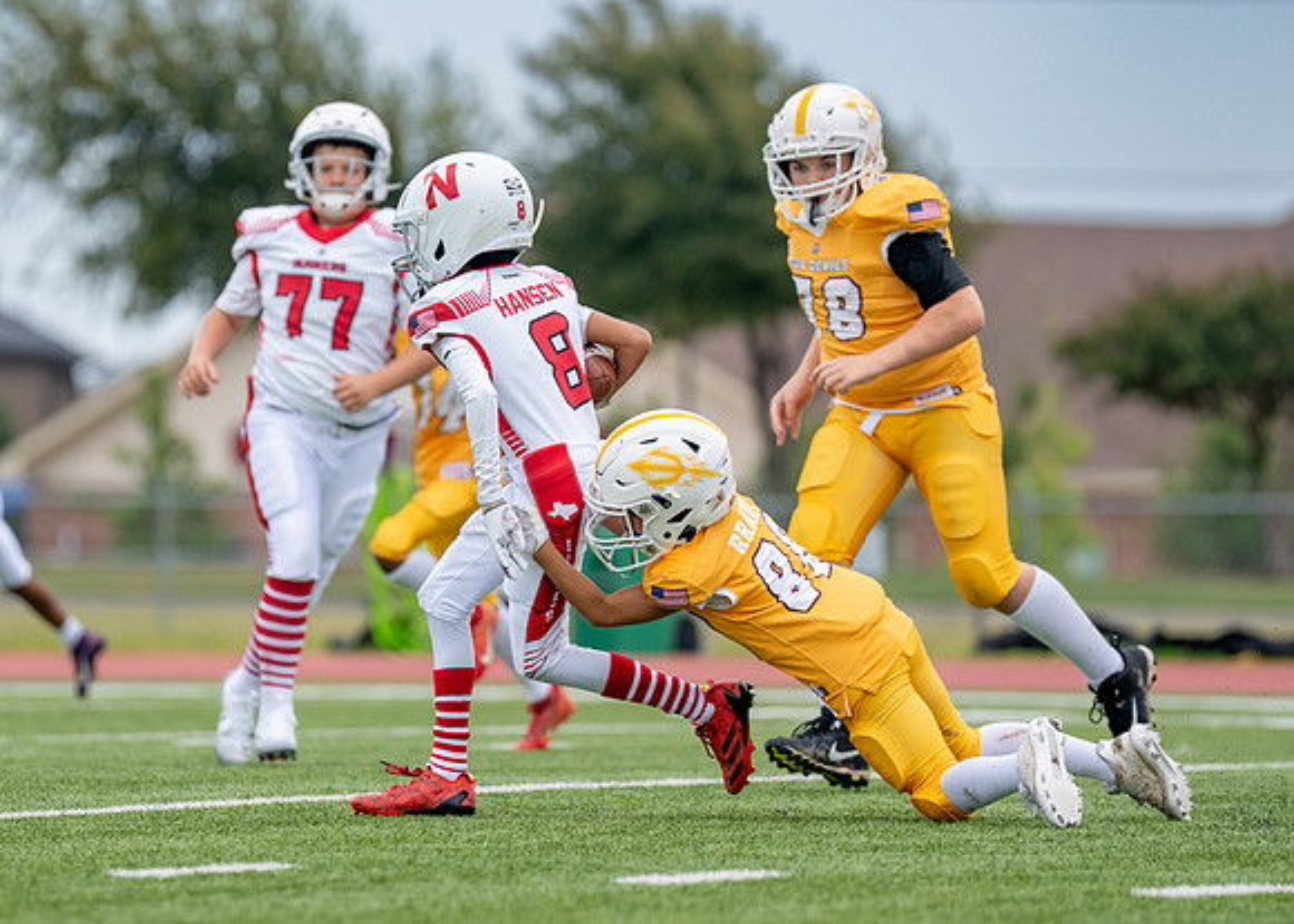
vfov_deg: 4.2
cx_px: 436
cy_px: 411
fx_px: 12558
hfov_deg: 5.9
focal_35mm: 342
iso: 200
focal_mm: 200
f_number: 2.8
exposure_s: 1/2000
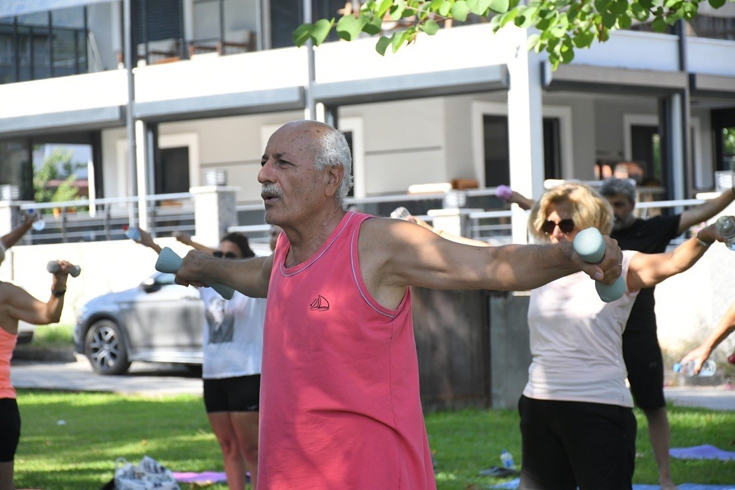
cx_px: 368
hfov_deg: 17.1
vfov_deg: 11.4
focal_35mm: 120
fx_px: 2450
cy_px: 245
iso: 1600
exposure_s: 1/1600
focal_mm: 80
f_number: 5.6
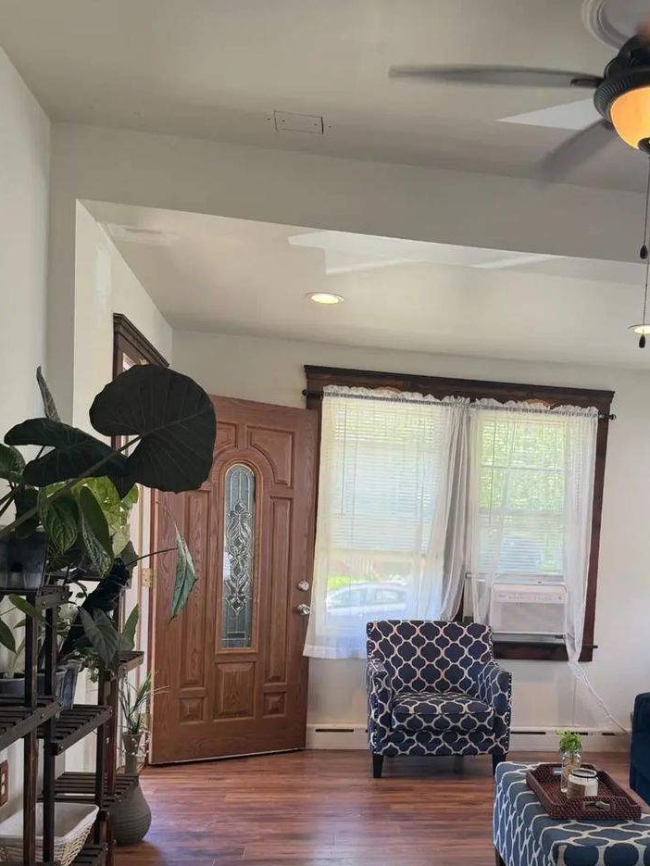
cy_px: 624
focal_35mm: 35
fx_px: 876
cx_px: 470
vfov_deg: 50.9
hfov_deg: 39.8
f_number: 1.78
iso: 100
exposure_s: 1/120
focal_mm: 6.76
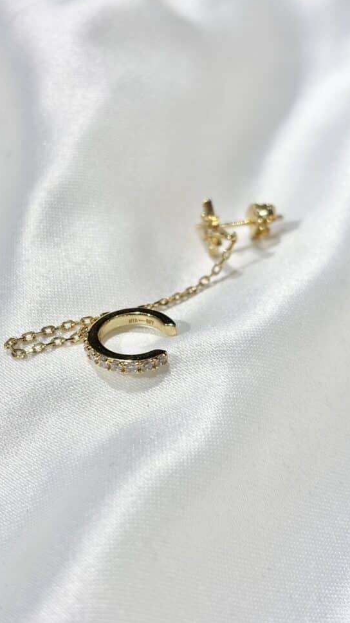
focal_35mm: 60
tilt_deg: -41.8
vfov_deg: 34.9
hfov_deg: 20.1
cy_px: 325
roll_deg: +0.1
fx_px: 990
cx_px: 181
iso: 32
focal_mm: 5.96
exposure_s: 1/291
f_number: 1.6
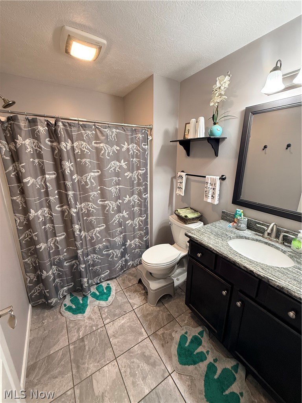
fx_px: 163
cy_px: 202
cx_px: 151
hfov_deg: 85.7
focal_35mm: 14
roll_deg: -1.5
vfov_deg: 102.1
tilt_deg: -15.9
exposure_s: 1/60
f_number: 2.2
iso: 250
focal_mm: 2.22
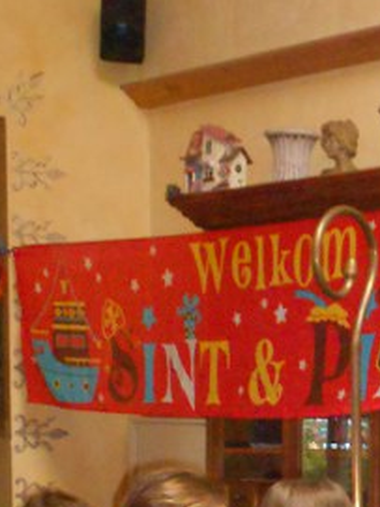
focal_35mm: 122
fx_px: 1787
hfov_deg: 12.0
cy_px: 653
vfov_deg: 15.4
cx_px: 404
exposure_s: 1/30
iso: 1000
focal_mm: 7.7
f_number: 4.2
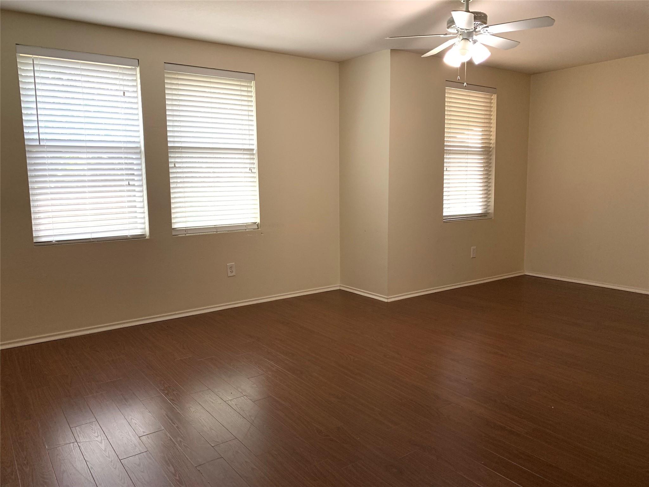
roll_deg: +0.3
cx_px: 324
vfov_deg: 53.1
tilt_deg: -9.5
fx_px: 487
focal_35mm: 26
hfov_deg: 67.3
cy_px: 244
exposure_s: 1/121
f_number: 1.8
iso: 64
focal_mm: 4.25
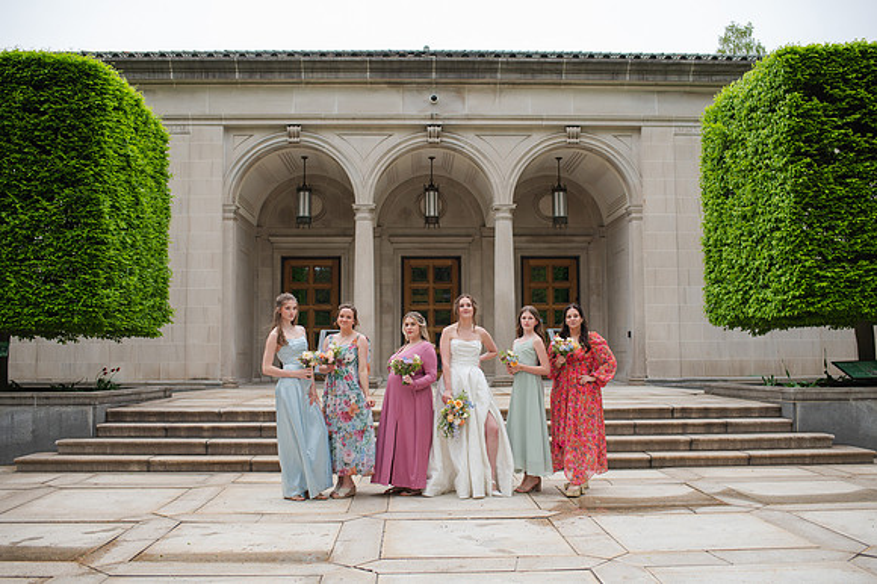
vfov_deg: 37.2
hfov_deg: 53.6
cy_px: 292
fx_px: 868
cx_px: 438
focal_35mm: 36
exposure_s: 1/320
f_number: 3.2
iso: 180
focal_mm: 35
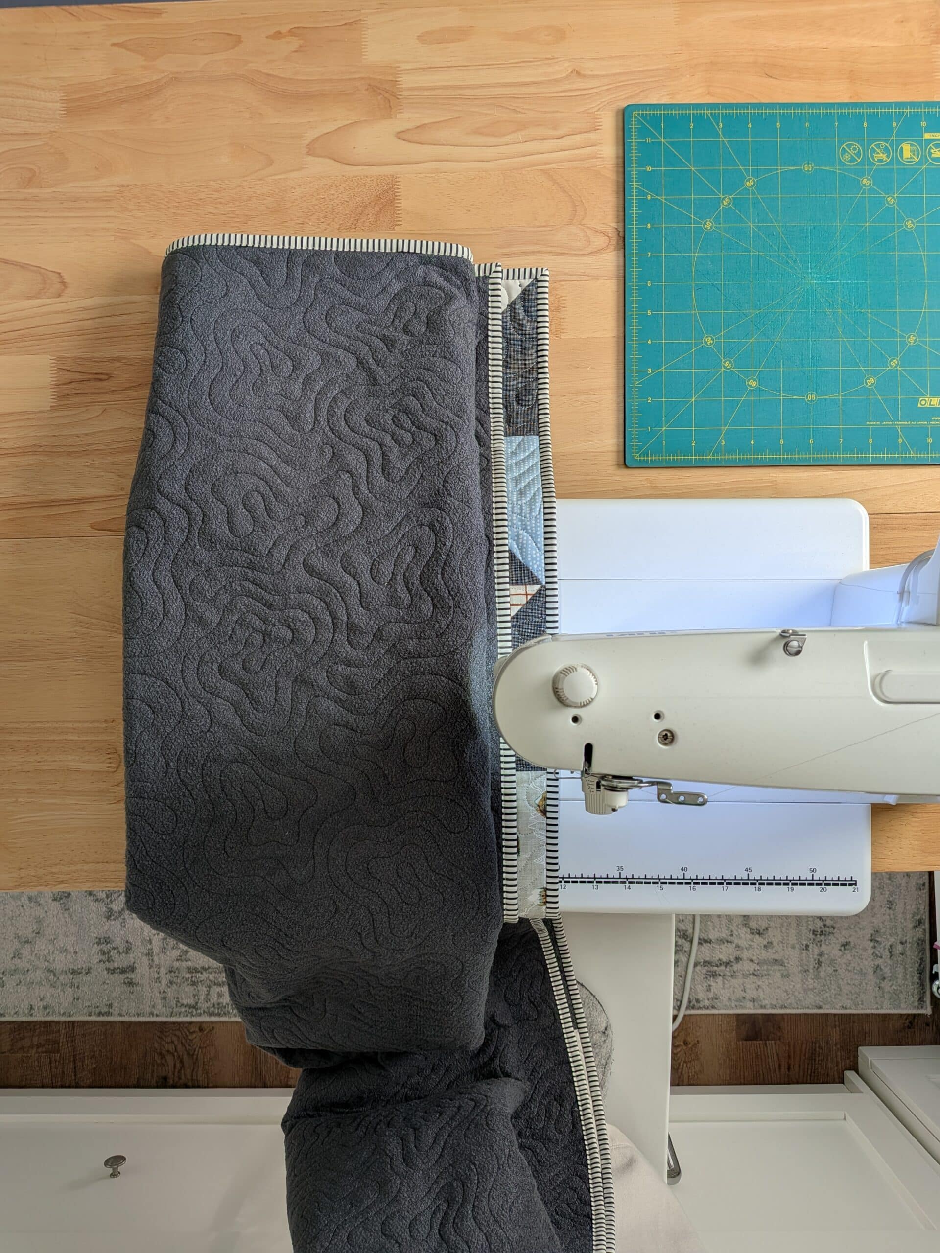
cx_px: 470
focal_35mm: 24
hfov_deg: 56.8
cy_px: 626
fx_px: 869
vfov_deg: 71.6
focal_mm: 4.53
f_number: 1.7
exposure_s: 1/63.1
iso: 31
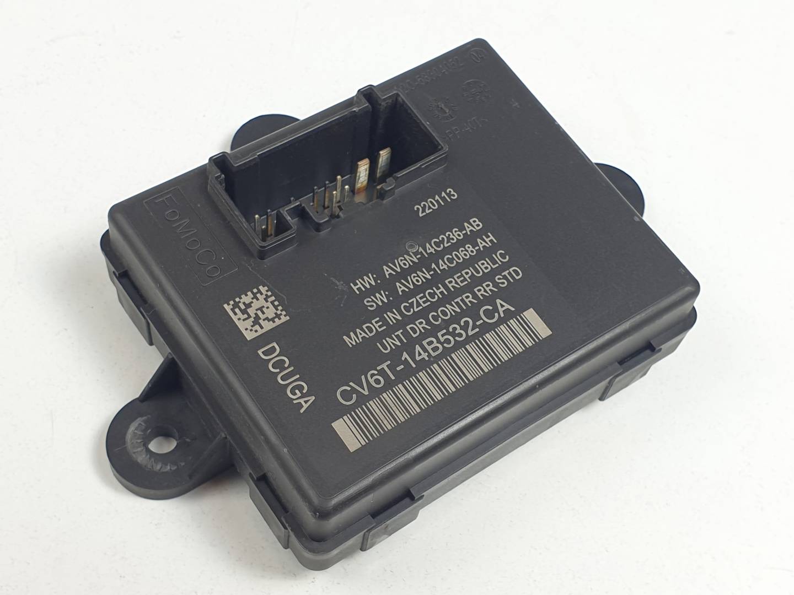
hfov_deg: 67.3
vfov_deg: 53.1
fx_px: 596
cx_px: 397
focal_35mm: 26
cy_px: 298
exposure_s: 1/119
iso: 50
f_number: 2.4
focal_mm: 4.3
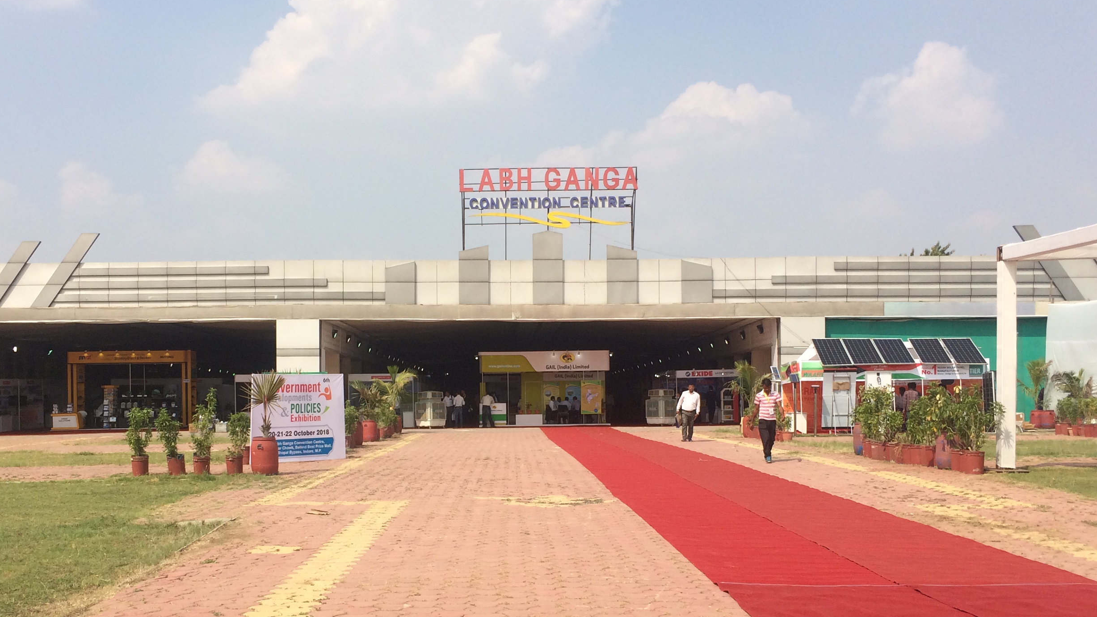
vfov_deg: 28.2
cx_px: 462
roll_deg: +1.0
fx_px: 1222
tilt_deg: -0.4
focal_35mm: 42
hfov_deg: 48.2
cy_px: 390
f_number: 2.2
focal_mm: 4.15
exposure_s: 1/2564
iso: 32
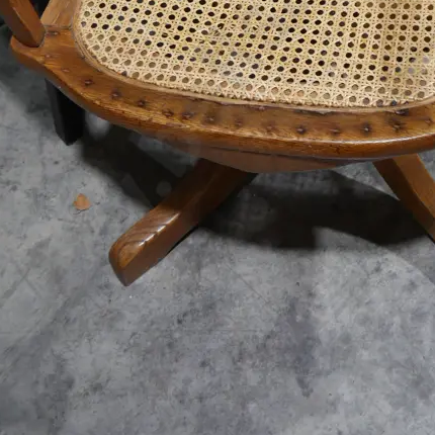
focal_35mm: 59
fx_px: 839
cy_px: -58
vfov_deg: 26.5
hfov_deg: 28.6
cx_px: 328
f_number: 3.5
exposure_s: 1/60
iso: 200
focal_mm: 14
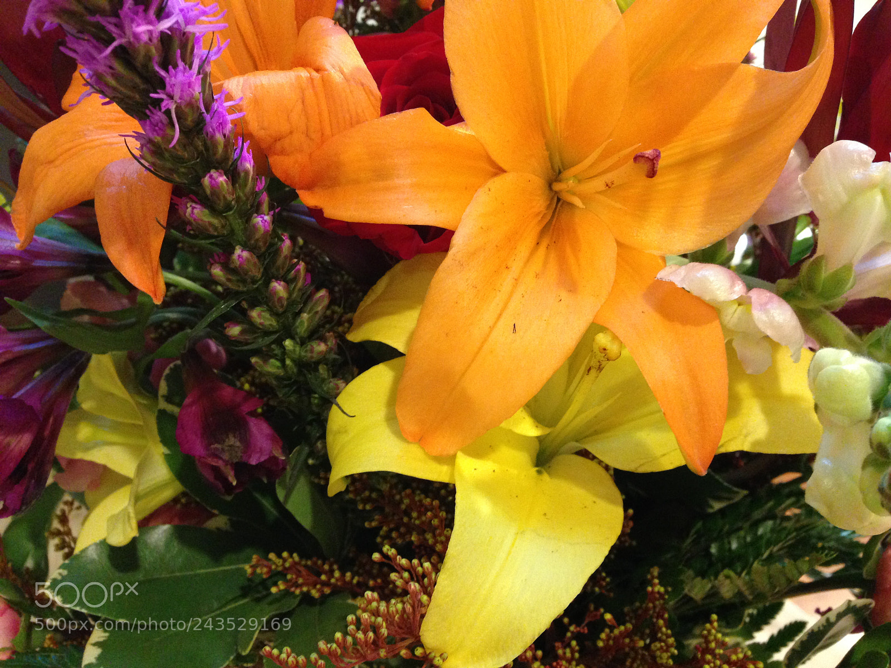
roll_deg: +3.2
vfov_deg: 42.9
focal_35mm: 33
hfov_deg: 55.4
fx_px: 849
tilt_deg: -14.8
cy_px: 334
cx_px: 446
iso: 320
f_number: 2.4
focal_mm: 4.12
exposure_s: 1/17
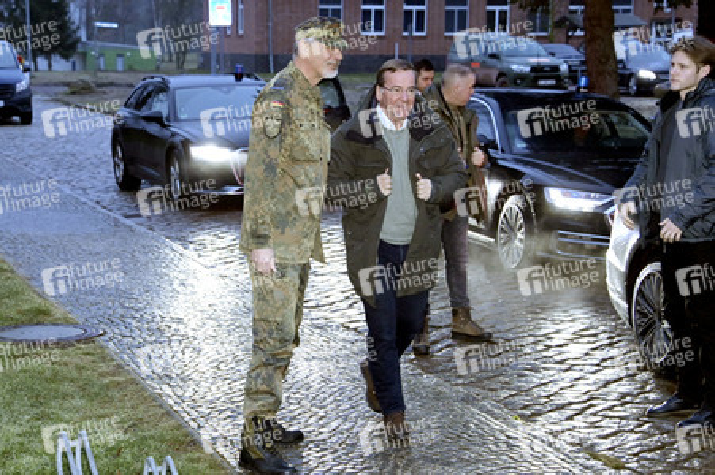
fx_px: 1548
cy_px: 238
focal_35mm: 78
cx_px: 358
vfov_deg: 17.5
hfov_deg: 26.0
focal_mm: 78
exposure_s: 1/200
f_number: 6.3
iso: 8000
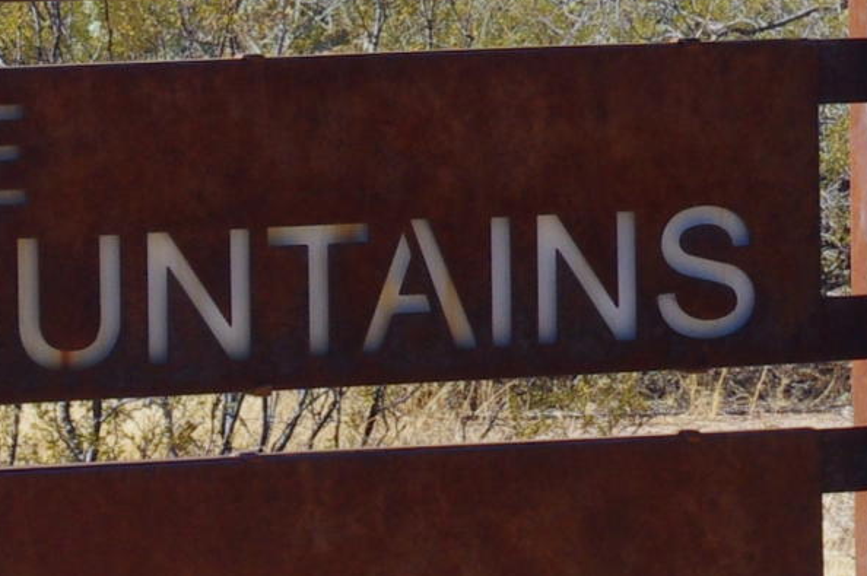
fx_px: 7772
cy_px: -144
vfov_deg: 4.2
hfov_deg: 6.3
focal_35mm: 323
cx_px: 1035
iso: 400
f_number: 14
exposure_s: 1/200
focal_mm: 42.5
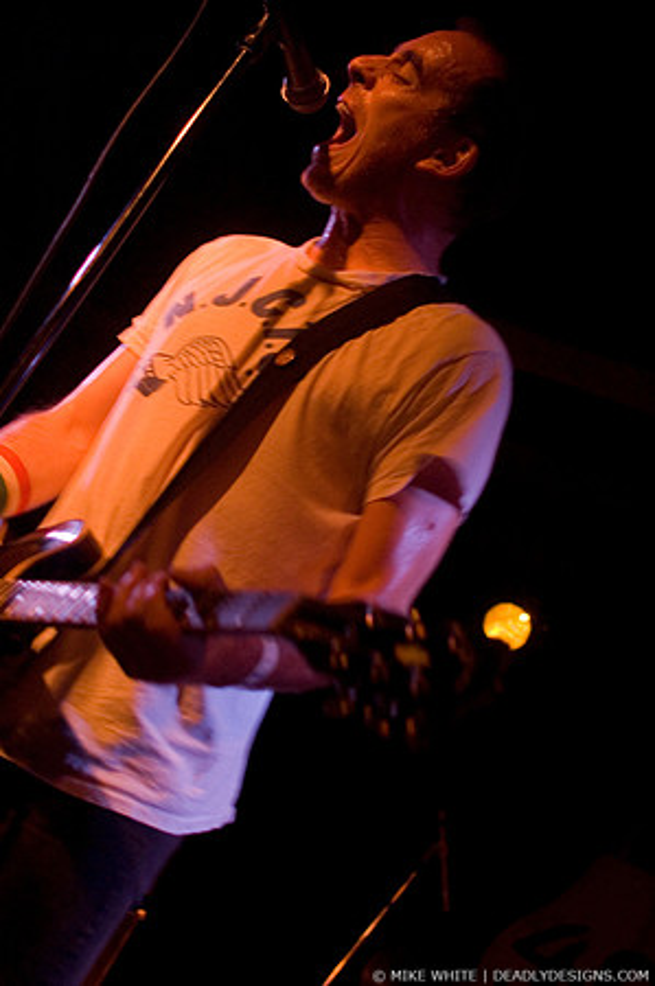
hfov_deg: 25.7
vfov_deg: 37.9
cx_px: 328
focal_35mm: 52
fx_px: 1436
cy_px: 493
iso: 800
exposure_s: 1/50
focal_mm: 35
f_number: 2.8
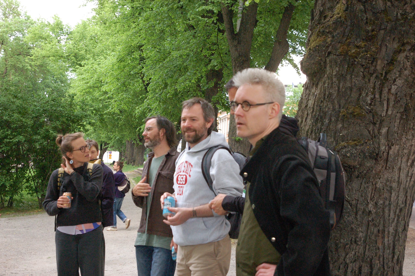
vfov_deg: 23.7
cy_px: 138
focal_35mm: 57
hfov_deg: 35.1
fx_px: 657
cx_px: 208
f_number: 7.1
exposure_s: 1/125
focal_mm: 38
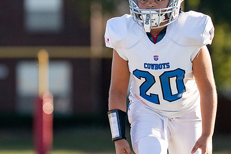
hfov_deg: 3.1
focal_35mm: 667
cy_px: 78
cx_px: 168
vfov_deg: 2.1
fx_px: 4281
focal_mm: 200
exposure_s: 1/4000
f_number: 2.8
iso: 400
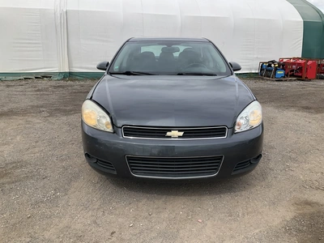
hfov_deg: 61.7
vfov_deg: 48.2
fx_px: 271
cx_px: 162
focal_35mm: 29
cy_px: 122
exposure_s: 1/1279
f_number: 1.8
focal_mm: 3
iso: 25
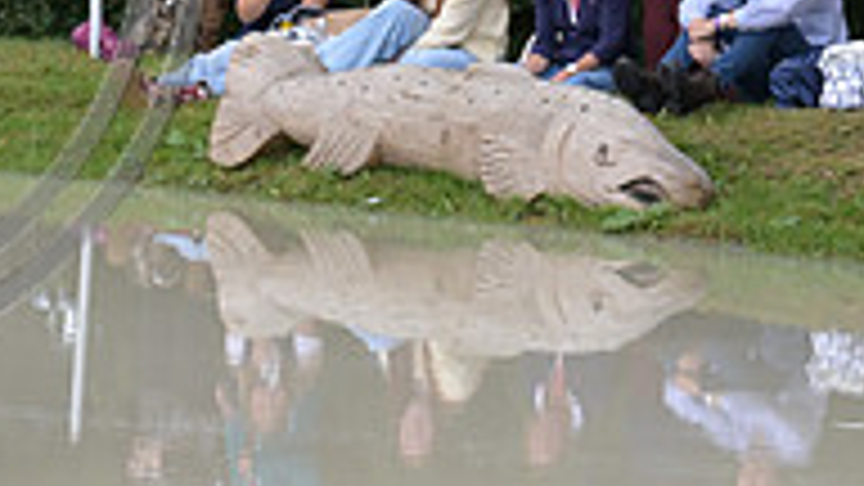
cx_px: -306
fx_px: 6758
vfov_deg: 4.1
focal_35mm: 295
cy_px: -137
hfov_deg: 7.2
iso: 1250
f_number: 5.6
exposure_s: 1/1250
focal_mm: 93
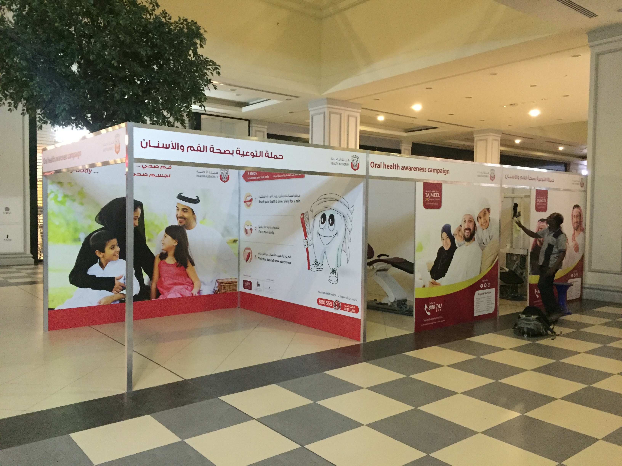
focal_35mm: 29
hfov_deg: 61.7
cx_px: 311
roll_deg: -0.8
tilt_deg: -2.5
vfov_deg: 48.2
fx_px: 521
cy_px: 233
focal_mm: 4.15
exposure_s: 1/17
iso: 400
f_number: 2.2
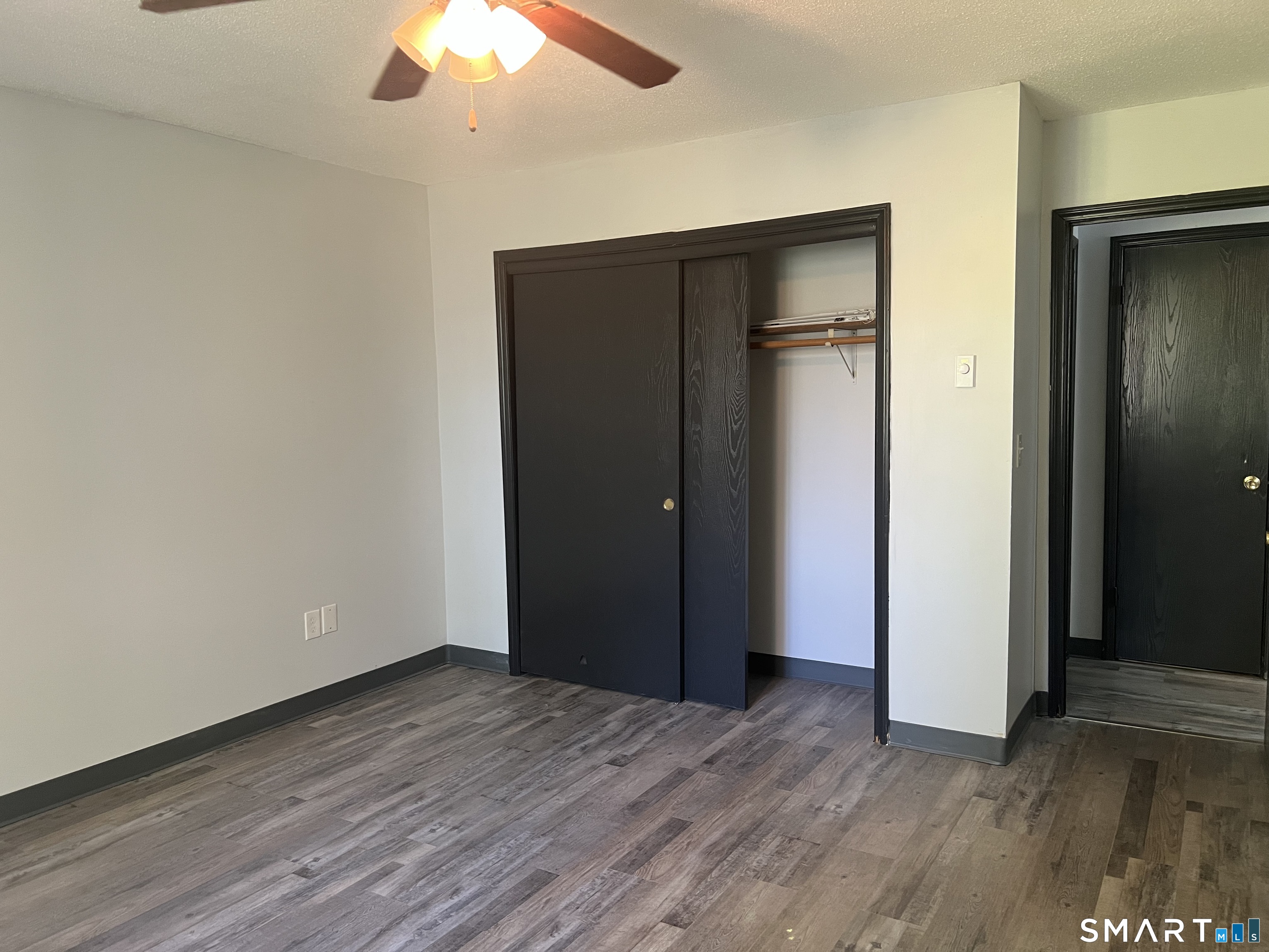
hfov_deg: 67.3
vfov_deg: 53.1
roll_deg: +1.5
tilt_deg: -4.9
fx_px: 953
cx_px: 634
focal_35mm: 26
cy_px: 476
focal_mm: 5.7
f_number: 1.5
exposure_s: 1/60
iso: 320
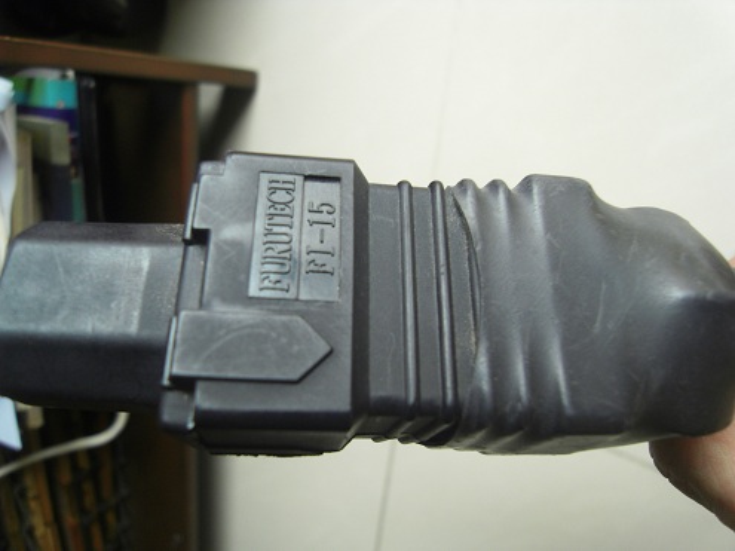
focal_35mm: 24
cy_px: 276
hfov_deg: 71.6
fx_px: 509
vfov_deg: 56.8
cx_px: 368
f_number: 2.8
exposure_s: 1/160
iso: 80
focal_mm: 4.3
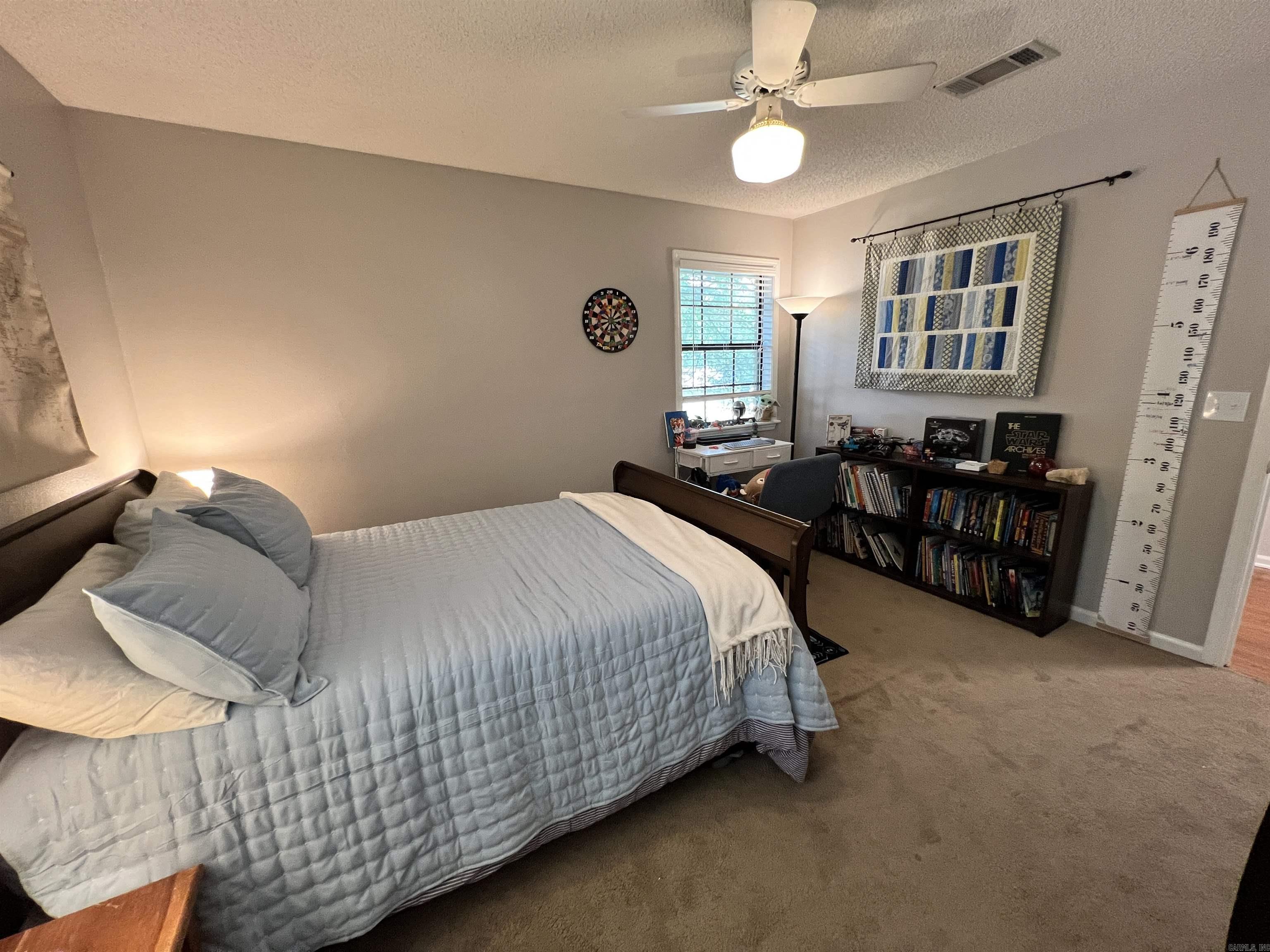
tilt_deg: -11.4
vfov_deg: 89.9
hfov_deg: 106.2
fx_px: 477
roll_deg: +1.6
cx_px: 635
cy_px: 476
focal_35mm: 13
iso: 320
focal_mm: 1.57
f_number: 1.8
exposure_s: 1/60
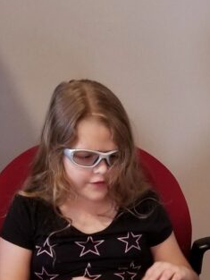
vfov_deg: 21.7
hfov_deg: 17.2
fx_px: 687
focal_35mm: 85
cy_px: 313
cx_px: 171
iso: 160
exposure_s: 1/30
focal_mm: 4.25
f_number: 1.7
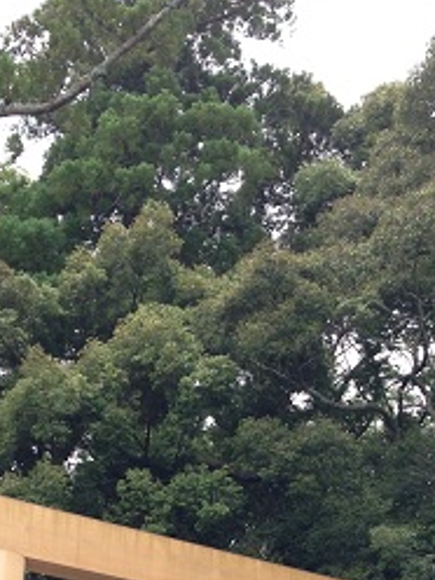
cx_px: 210
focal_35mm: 87
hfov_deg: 17.0
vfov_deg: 21.3
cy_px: 654
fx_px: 1458
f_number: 2.4
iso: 50
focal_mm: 4.13
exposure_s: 1/357
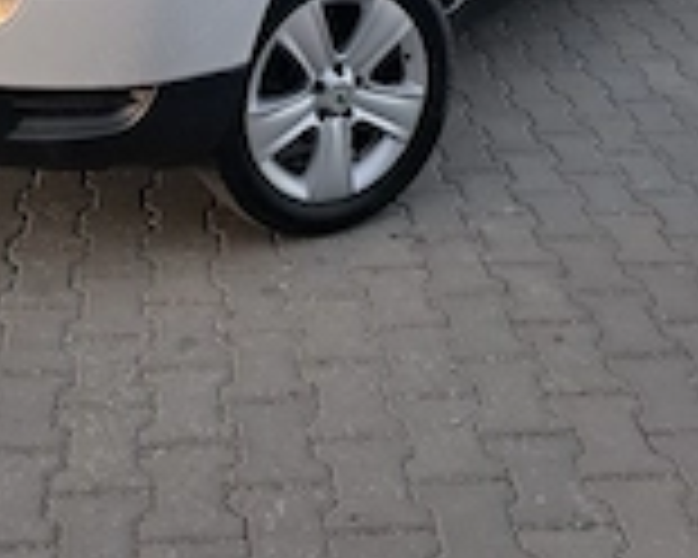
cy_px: -261
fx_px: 1198
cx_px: 261
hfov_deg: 32.3
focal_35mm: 58
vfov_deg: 22.1
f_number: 1.8
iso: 50
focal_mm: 5.54
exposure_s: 1/127
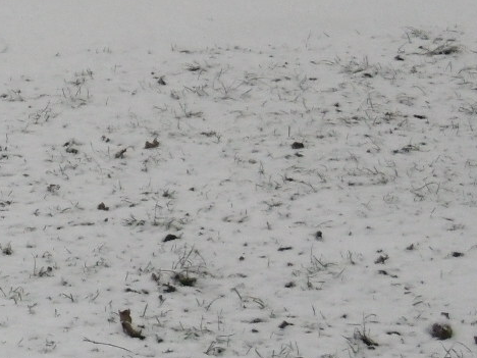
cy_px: 21
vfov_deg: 5.7
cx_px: -385
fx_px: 3555
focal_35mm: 258
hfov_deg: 7.4
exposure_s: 1/80
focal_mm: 10.5
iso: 100
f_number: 4.2
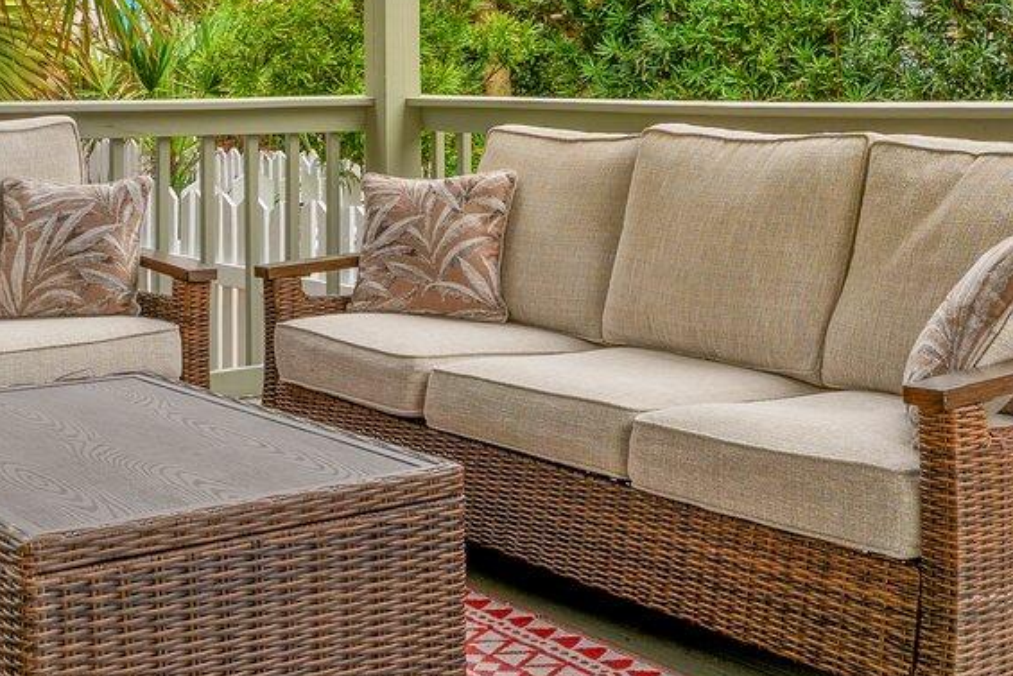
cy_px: 80
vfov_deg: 22.9
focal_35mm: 58
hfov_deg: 34.5
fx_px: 1632
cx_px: 470
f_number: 9
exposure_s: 1/8
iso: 100
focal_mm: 16
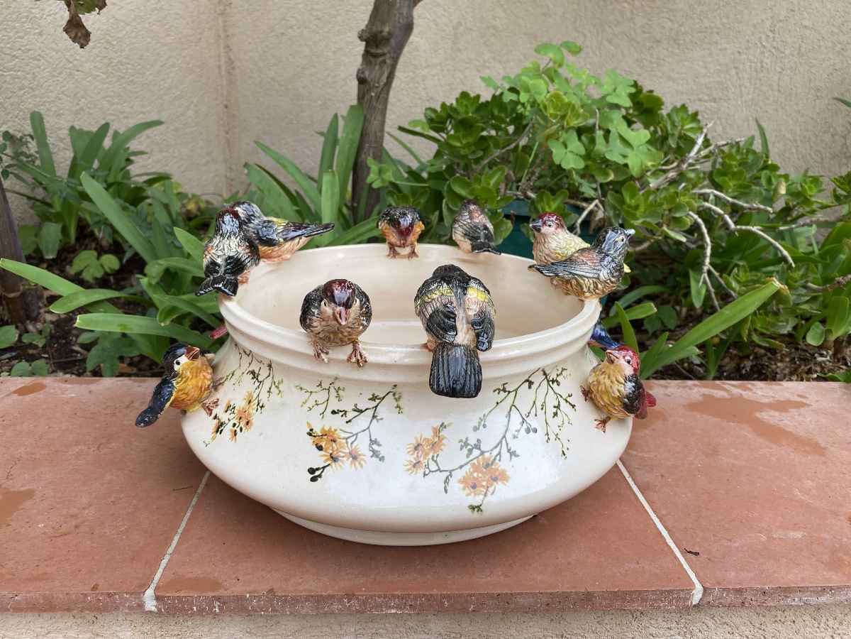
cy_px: 320
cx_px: 426
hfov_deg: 67.3
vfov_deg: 53.1
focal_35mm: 26
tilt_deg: -18.0
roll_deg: -2.8
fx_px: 639
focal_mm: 4.25
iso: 32
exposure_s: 1/171
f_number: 1.8
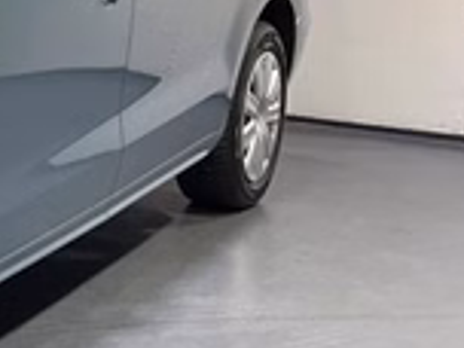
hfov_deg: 15.5
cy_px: 85
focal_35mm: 105
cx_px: -418
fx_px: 1407
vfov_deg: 14.0
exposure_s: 1/100
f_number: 1.6
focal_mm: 5.1
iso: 125
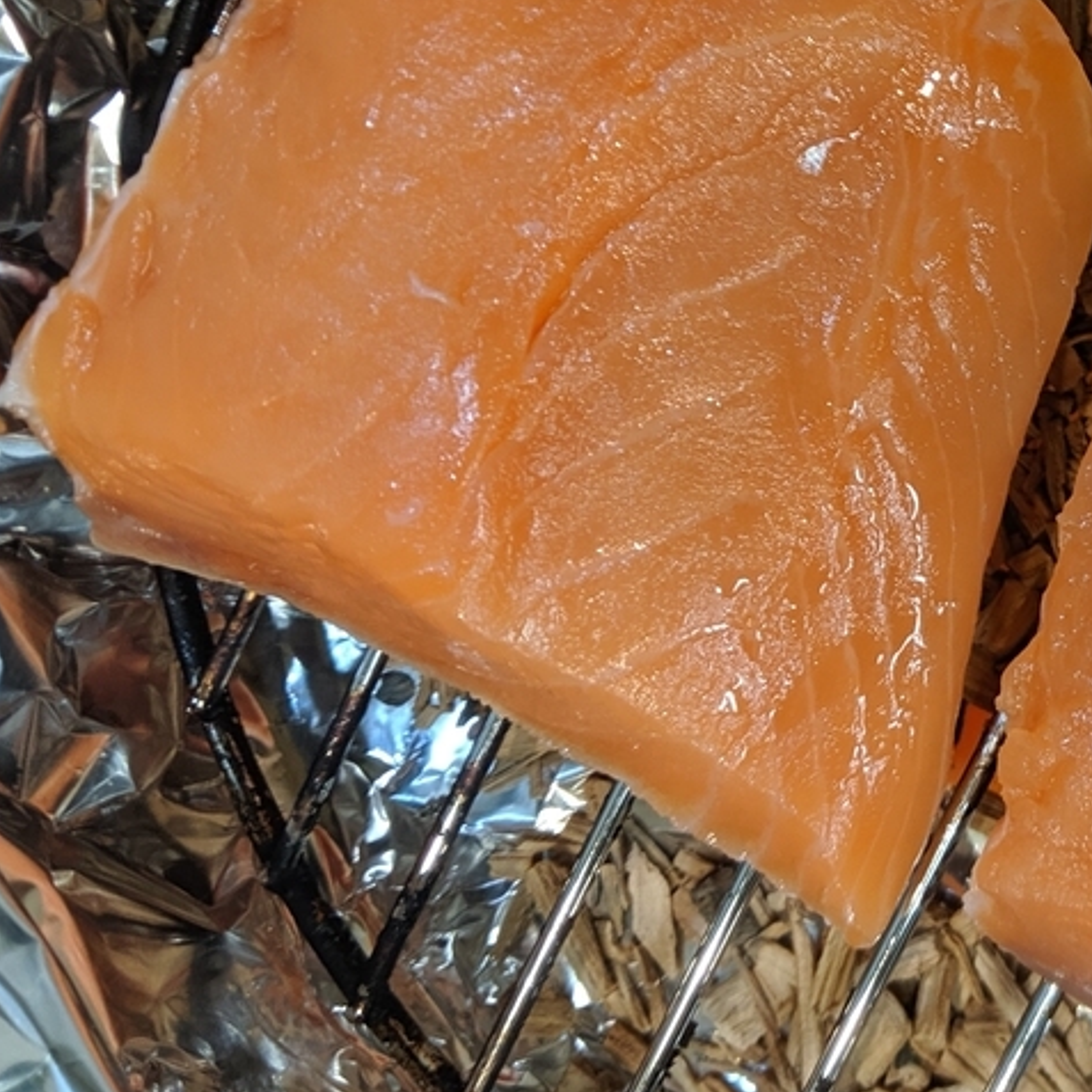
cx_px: 1220
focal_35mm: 60
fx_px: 2141
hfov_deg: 26.2
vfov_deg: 28.3
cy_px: 293
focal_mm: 4.44
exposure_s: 1/24
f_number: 1.8
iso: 63
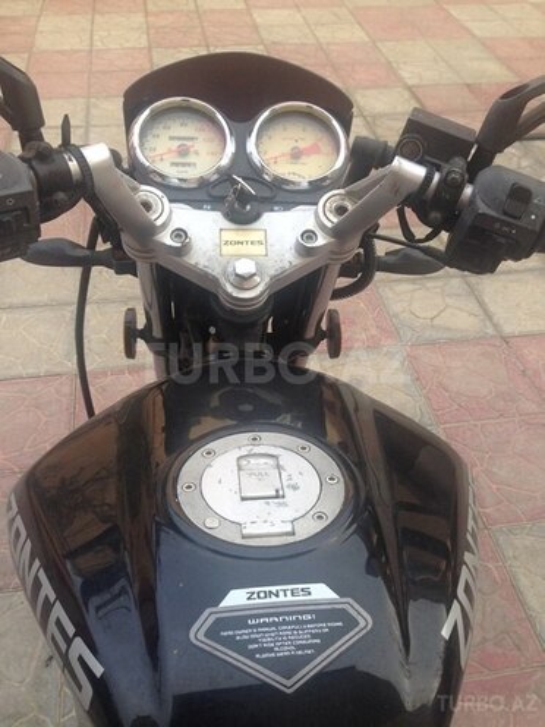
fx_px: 693
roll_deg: -1.5
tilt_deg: -43.1
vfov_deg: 55.4
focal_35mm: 33
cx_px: 272
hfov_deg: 42.9
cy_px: 364
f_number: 2.4
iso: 50
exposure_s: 1/120
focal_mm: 4.12
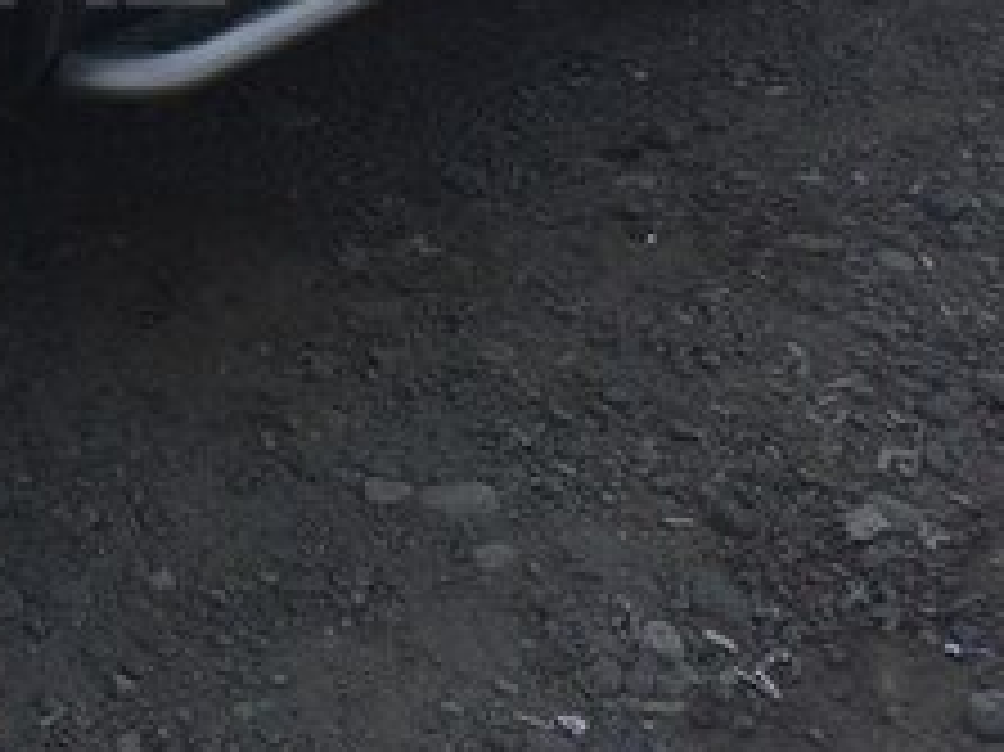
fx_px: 2493
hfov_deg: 21.0
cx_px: -234
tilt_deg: -18.8
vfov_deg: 16.7
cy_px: -61
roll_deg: -0.8
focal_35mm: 86
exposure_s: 1/1866
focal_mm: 4.15
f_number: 2.2
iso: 32
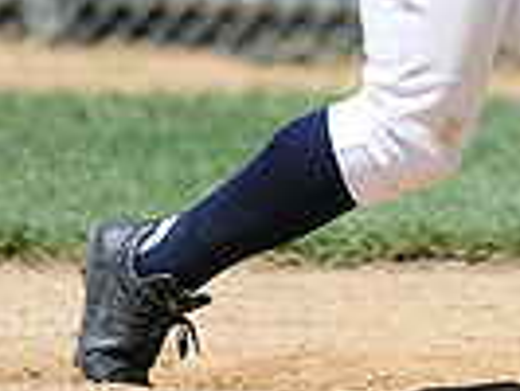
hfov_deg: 1.4
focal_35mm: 1463
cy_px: -379
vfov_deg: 1.0
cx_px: 483
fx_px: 21997
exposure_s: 1/1600
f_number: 4
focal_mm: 300
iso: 200
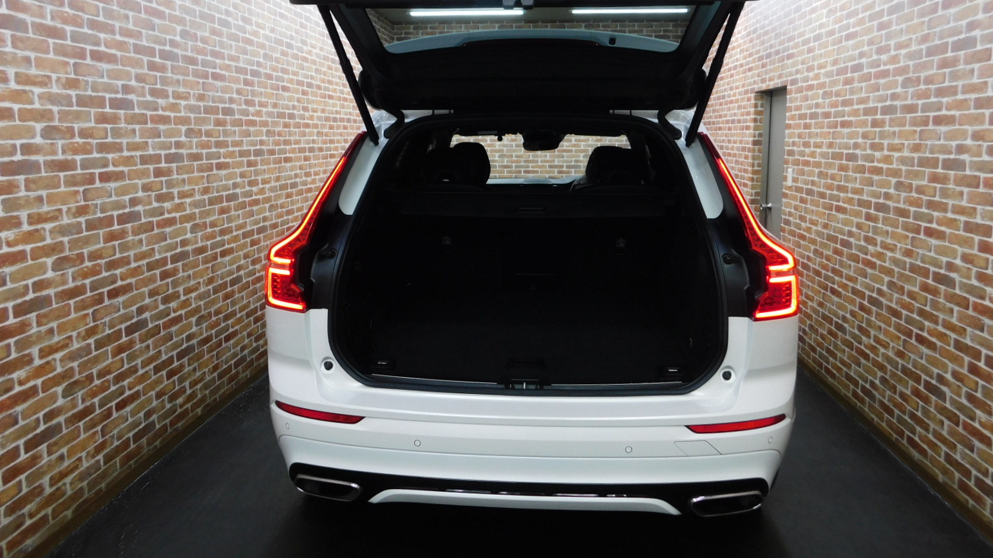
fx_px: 685
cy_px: 225
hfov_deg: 71.9
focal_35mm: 26
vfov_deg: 44.2
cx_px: 502
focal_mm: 4
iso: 160
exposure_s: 1/30
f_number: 3
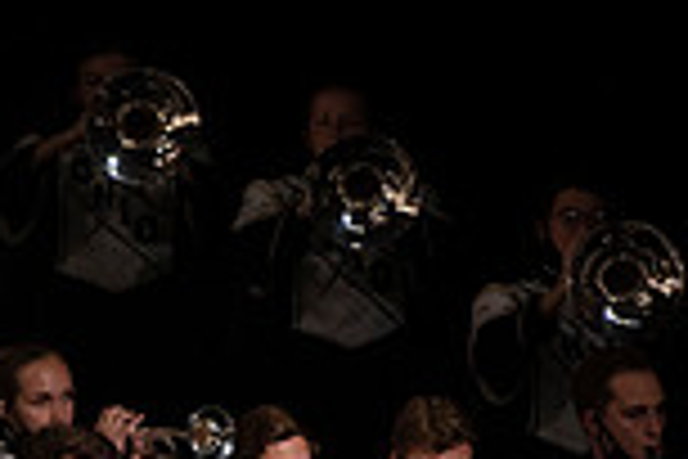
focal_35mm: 757
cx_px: 130
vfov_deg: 1.8
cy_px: 801
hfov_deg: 2.7
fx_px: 14466
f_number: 2.8
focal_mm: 200
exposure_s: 1/500
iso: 2500
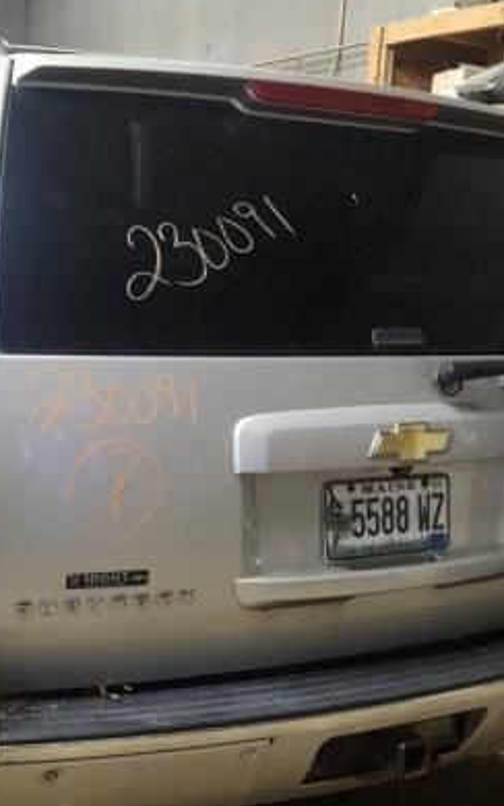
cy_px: 432
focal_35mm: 50
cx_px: 174
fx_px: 1098
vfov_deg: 40.3
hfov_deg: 25.7
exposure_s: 1/40
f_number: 1.8
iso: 500
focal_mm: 5.4
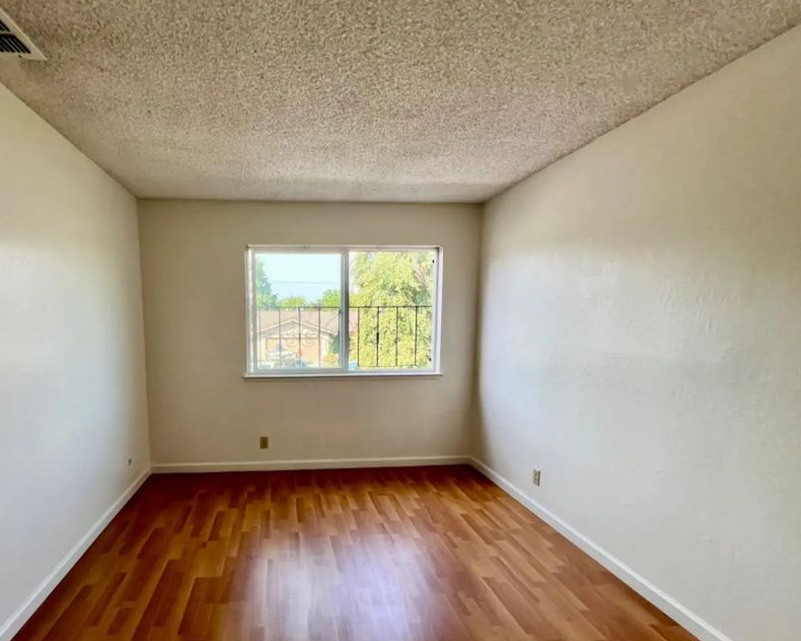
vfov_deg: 79.9
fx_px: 379
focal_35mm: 16
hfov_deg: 91.6
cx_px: 312
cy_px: 368
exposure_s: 1/102
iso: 32
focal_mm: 1.57
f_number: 1.8
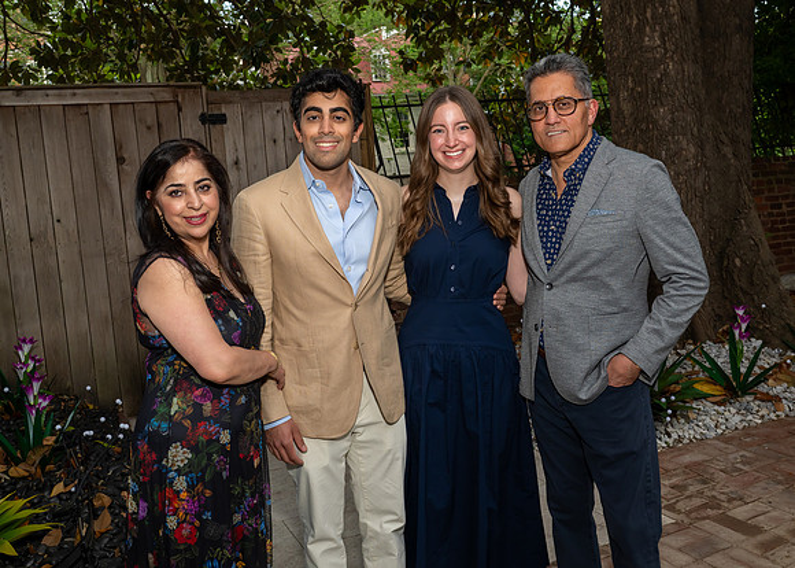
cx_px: 387
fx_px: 777
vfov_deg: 40.1
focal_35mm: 34
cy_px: 262
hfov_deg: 54.2
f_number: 8
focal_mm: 30.5
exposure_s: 1/250
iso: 640
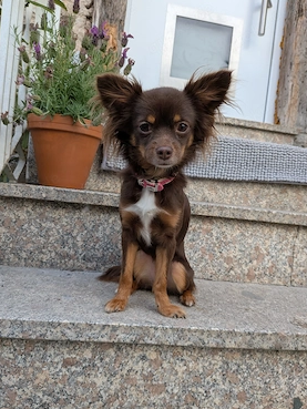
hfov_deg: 53.1
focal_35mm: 26
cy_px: 215
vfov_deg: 67.2
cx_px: 144
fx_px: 307
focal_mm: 4.53
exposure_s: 1/383
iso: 30
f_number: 1.7
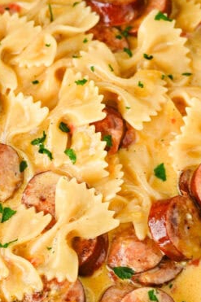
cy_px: 197
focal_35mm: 138
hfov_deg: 9.9
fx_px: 1157
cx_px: 60
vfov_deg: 14.8
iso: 220
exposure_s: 1/100
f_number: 4
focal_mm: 50
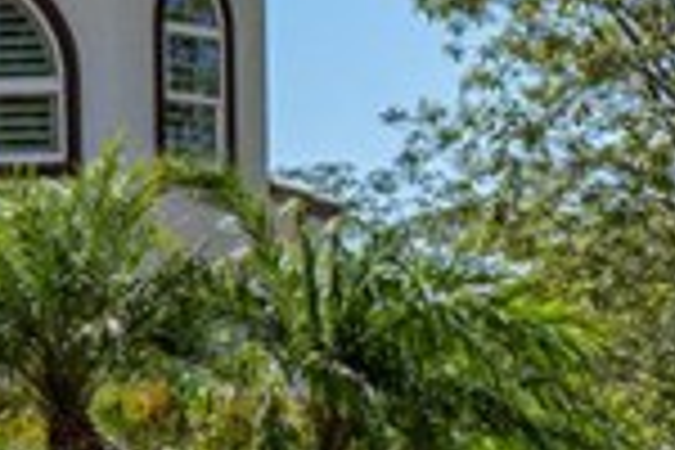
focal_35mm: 150
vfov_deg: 9.1
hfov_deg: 9.9
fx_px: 2812
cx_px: -1431
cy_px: 164
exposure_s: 1/500
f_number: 10
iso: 200
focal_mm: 22
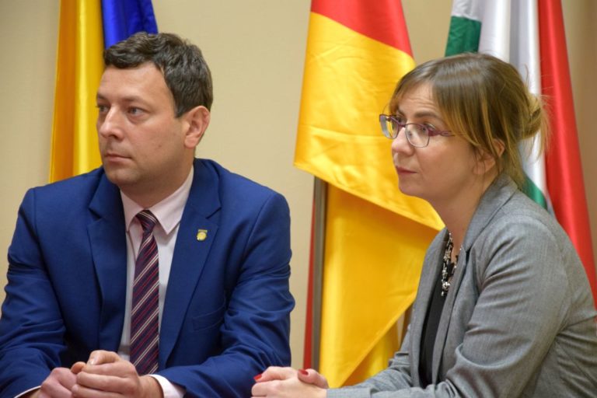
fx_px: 2612
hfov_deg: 13.0
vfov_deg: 8.7
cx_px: 298
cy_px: 199
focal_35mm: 158
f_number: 5.6
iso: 1800
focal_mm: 105
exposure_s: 1/60
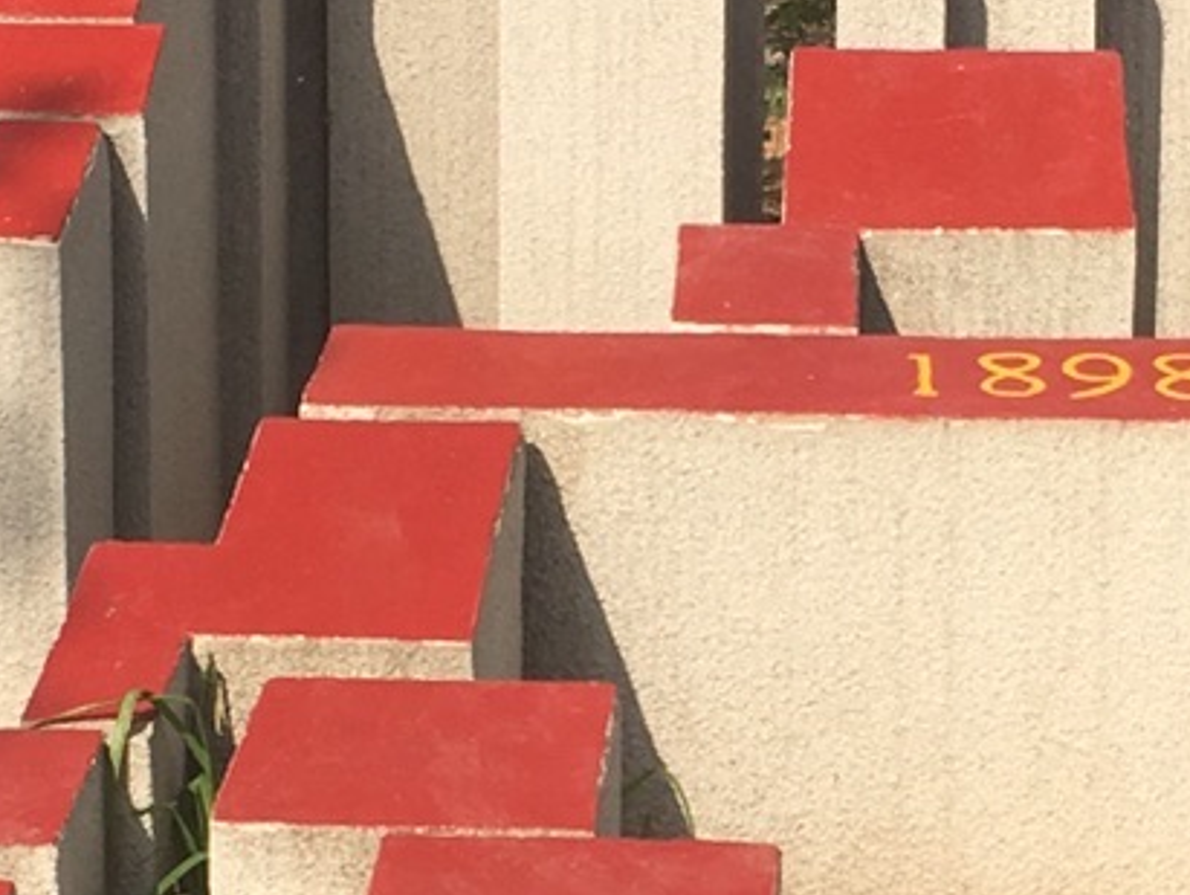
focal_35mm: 141
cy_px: 695
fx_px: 4851
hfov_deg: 14.0
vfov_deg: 10.5
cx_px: 796
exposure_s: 1/1538
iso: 25
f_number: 2.2
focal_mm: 4.15
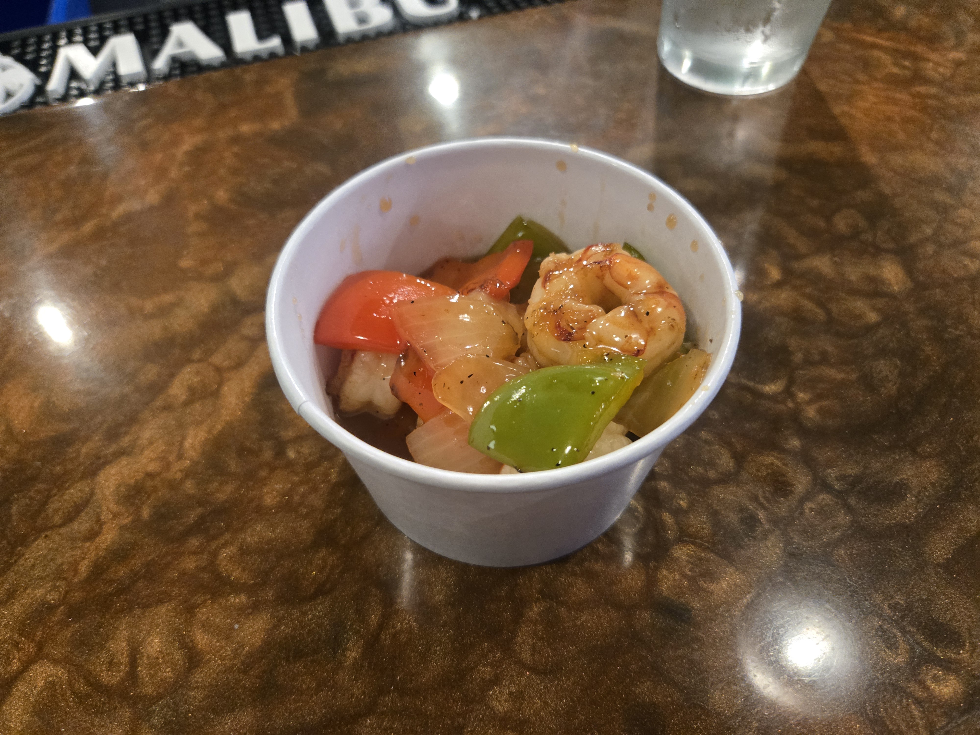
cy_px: 368
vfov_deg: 58.9
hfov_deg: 73.9
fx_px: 651
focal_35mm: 23
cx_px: 490
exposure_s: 1/60
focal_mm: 5.4
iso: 800
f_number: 1.8
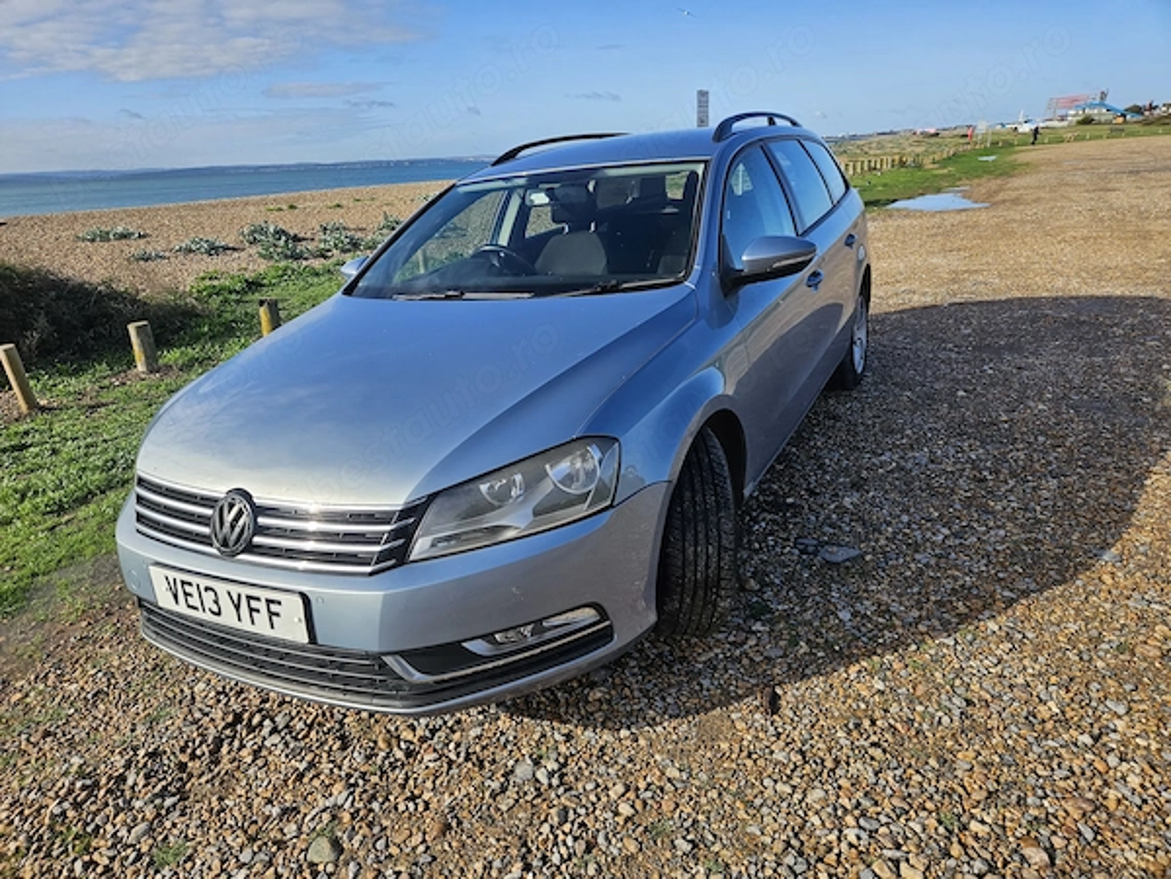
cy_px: 440
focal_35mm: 23
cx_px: 586
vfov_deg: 58.9
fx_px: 778
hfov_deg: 73.9
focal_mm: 5.4
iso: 40
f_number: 1.8
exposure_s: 1/2000
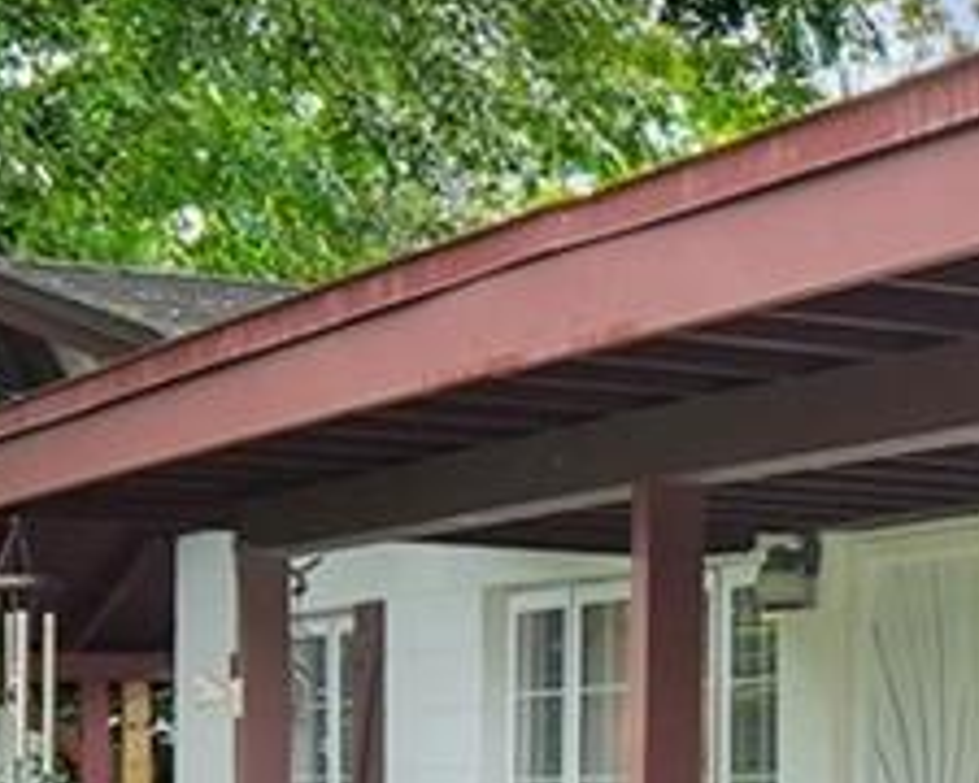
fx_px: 2897
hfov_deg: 11.2
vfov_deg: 15.1
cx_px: 2963
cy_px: 809
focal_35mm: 100
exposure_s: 1/2
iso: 250
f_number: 9
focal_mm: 10
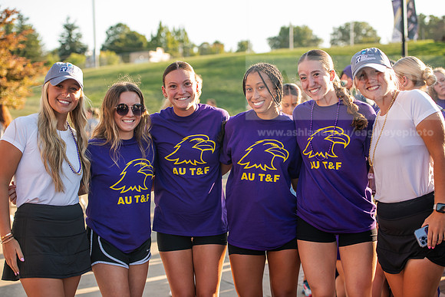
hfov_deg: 28.8
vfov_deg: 19.5
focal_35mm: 70
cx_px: 222
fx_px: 865
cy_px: 148
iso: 320
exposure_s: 1/500
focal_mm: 70
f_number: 3.5
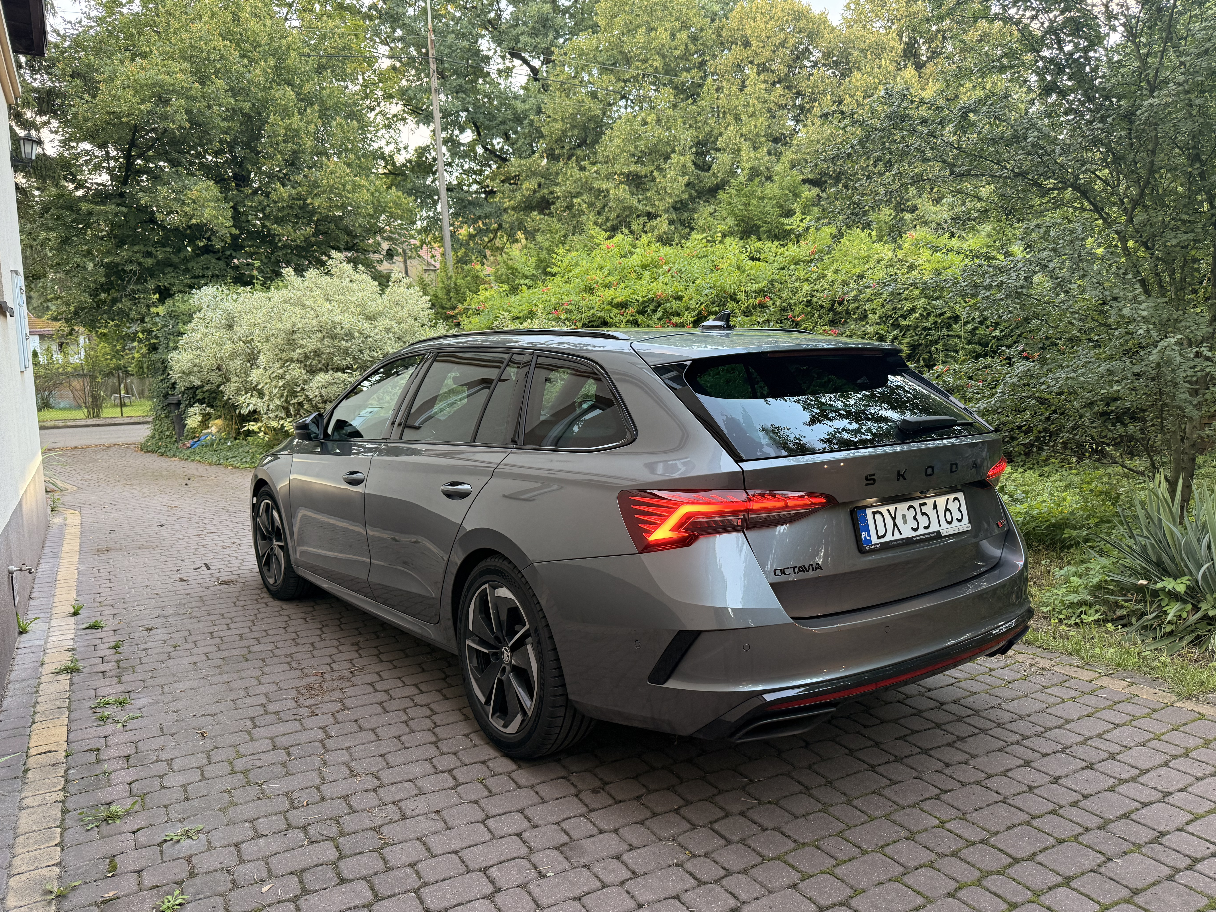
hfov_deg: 69.4
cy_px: 451
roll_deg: +2.2
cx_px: 624
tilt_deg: -5.1
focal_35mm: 25
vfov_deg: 54.9
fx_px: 878
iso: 200
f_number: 1.78
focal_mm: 6.76
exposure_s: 1/78
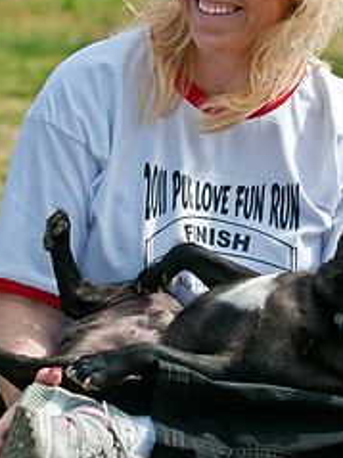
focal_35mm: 217
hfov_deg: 6.8
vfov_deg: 9.1
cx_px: 194
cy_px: 188
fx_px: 2869
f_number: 5
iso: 200
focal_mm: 80
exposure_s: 1/800
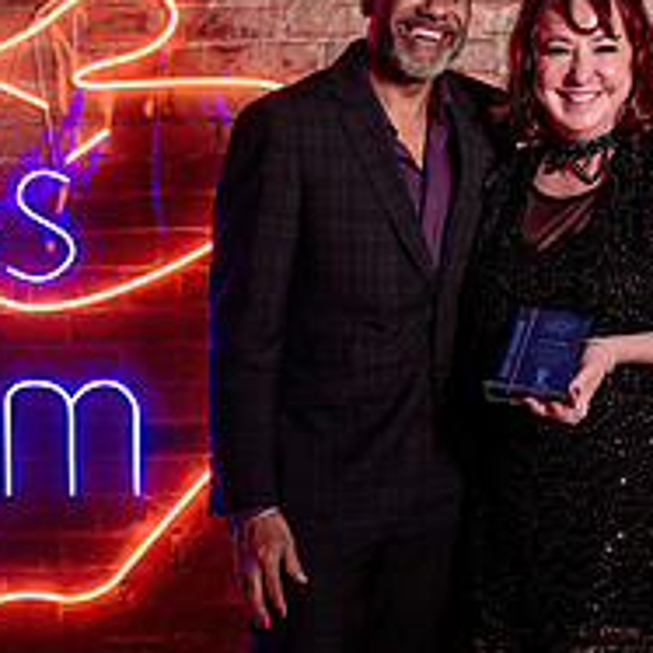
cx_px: 16
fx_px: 2348
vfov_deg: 15.8
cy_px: 428
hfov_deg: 15.6
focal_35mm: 110
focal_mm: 35
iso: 500
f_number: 3.2
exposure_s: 1/200
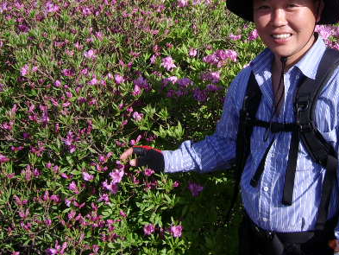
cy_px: 55
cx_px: 244
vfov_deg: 25.3
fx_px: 558
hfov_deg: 33.3
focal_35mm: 57
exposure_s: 1/272
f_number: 5.8
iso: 50
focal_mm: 5.95
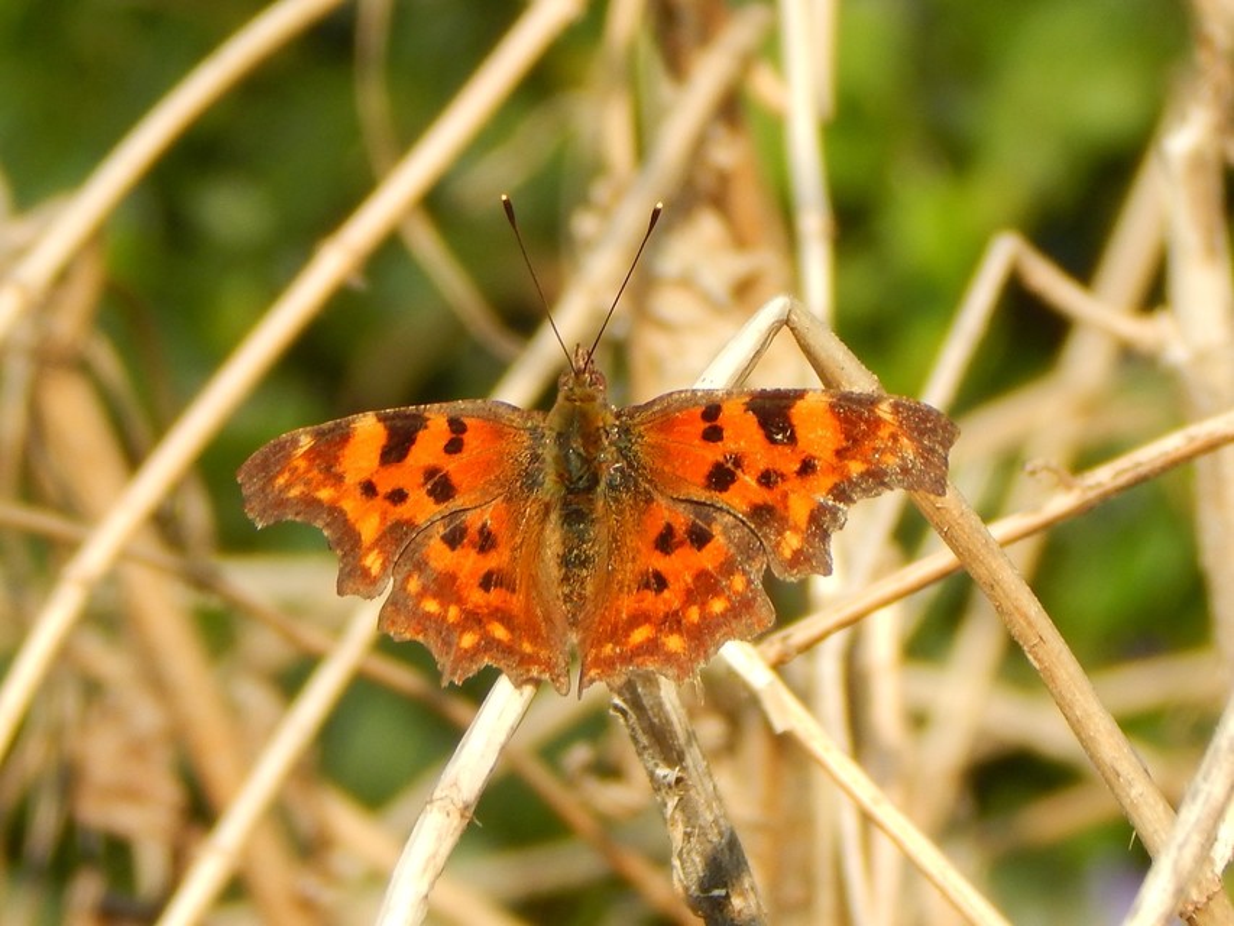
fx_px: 12336
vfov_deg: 4.3
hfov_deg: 5.7
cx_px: 617
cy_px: 463
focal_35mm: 346
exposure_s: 1/400
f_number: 5.7
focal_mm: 62.2
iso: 125
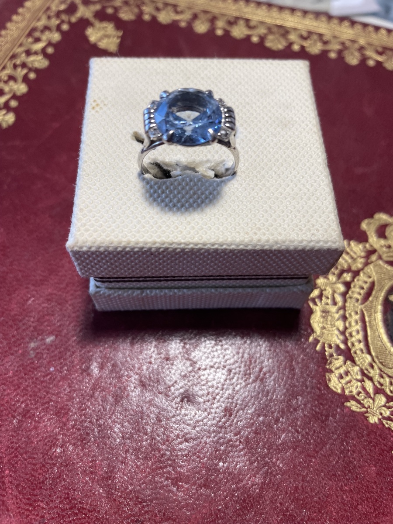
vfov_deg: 67.3
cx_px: 196
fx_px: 394
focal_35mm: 26
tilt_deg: -65.1
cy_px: 262
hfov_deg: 53.1
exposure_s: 1/100
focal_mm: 4.2
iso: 80
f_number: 1.6
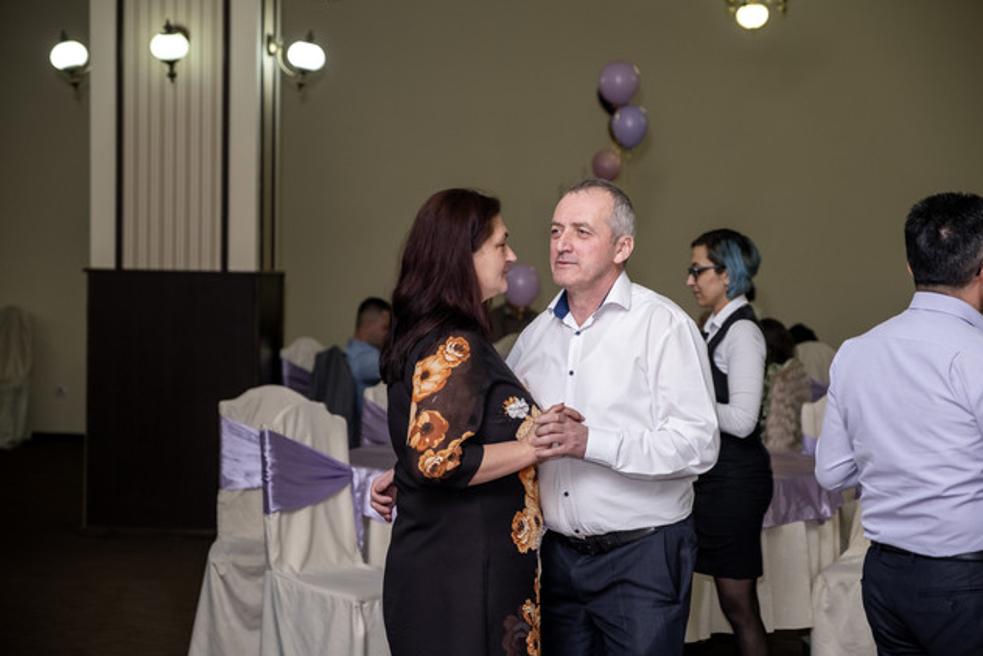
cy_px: 330
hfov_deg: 24.2
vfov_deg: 16.3
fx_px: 2295
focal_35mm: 84
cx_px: 493
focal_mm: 55
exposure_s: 1/160
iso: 1000
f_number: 2.8
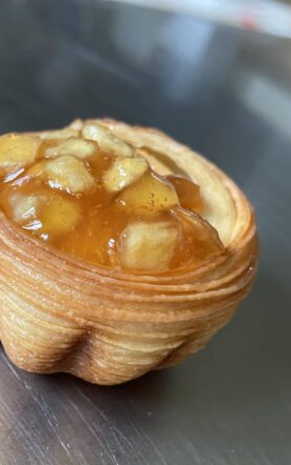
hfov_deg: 31.6
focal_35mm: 40
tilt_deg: -35.1
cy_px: 252
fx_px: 508
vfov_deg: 49.2
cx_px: 89
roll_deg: -20.1
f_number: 1.8
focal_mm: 4.25
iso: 500
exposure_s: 1/58
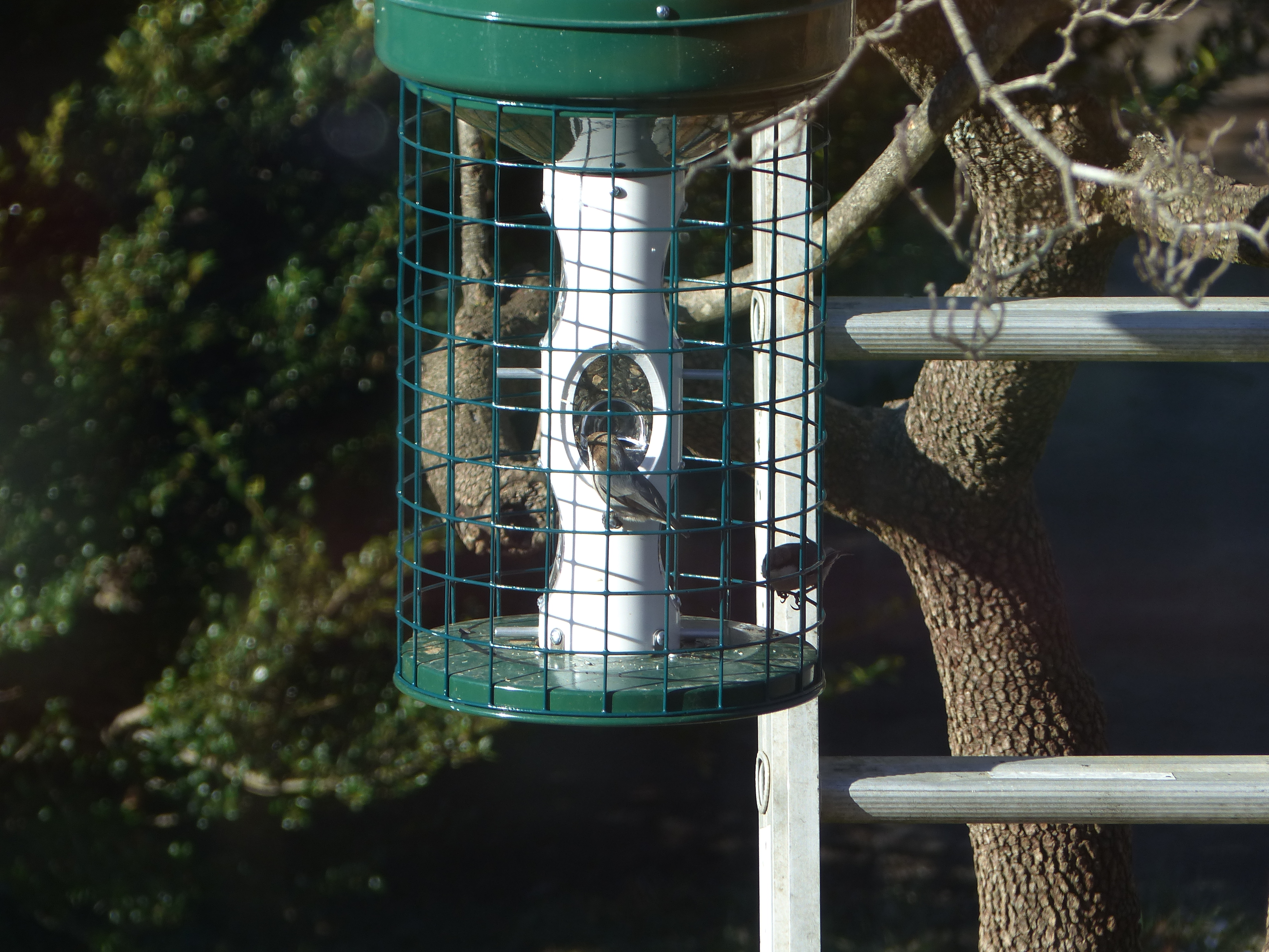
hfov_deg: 3.7
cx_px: 634
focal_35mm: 535
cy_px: 476
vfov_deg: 2.8
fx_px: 19613
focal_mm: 96.3
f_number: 4
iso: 100
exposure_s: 1/400
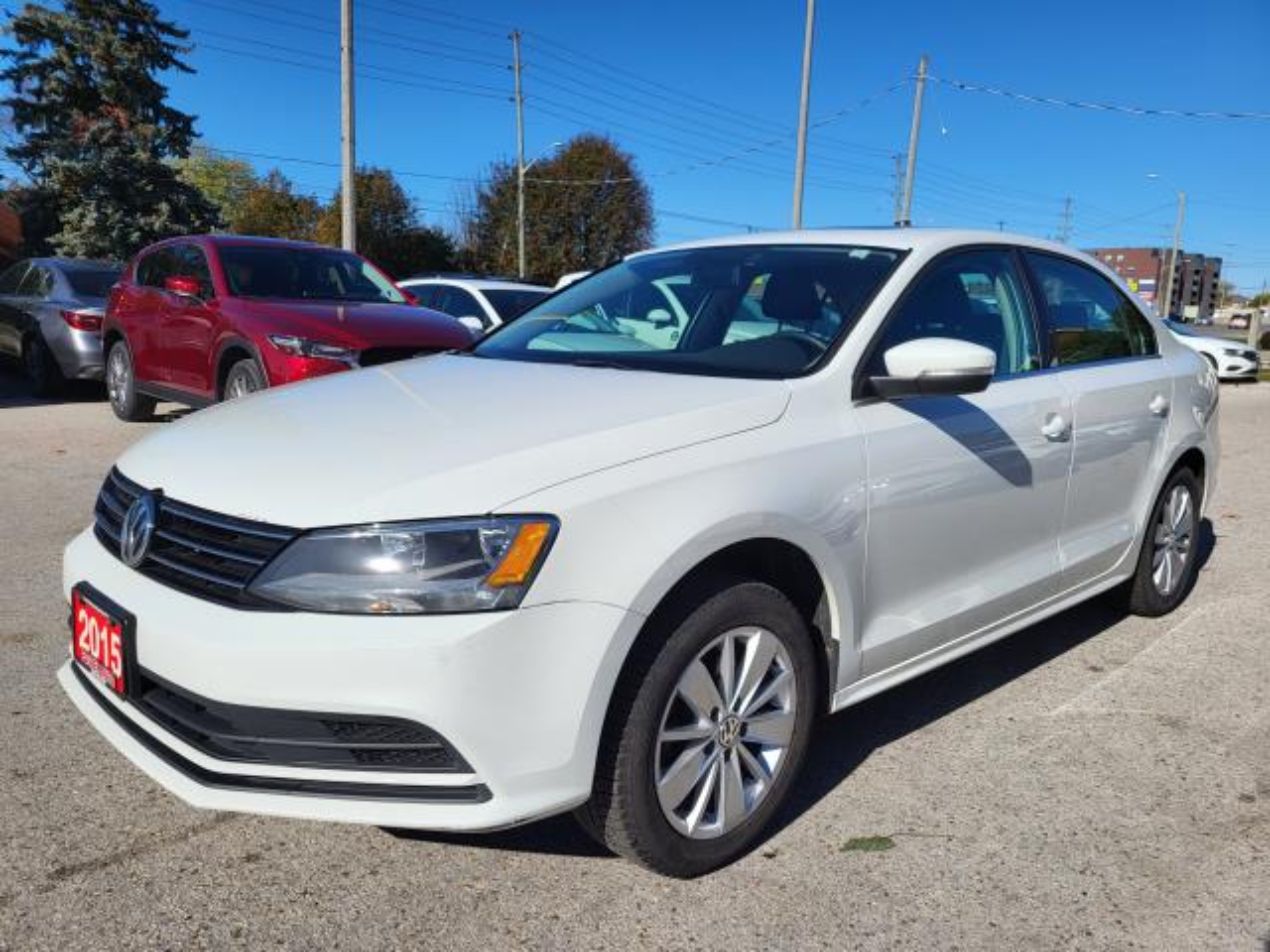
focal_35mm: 26
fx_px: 954
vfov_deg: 53.1
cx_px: 635
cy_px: 476
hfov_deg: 67.3
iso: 40
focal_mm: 5.4
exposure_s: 1/4873
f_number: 1.8
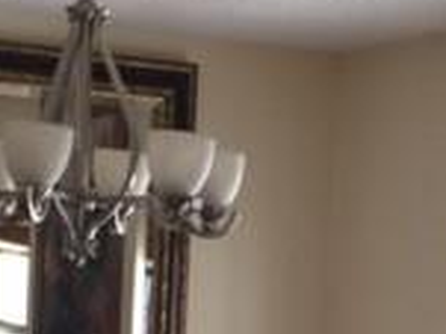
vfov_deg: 11.7
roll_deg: -4.0
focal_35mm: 123
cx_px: 257
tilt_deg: -4.4
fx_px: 1583
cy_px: 452
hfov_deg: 16.0
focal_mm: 4.15
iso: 32
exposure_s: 1/15
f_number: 2.2
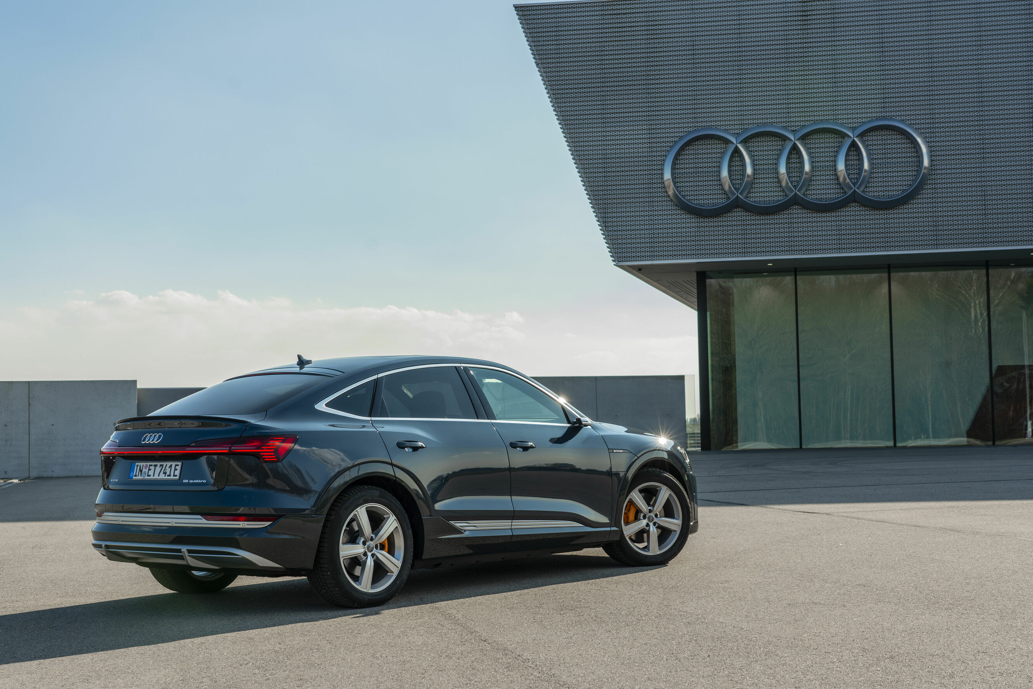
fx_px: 1435
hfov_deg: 39.6
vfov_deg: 27.0
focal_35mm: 50
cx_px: 482
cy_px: 355
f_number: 7.1
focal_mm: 46
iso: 50
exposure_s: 1/250
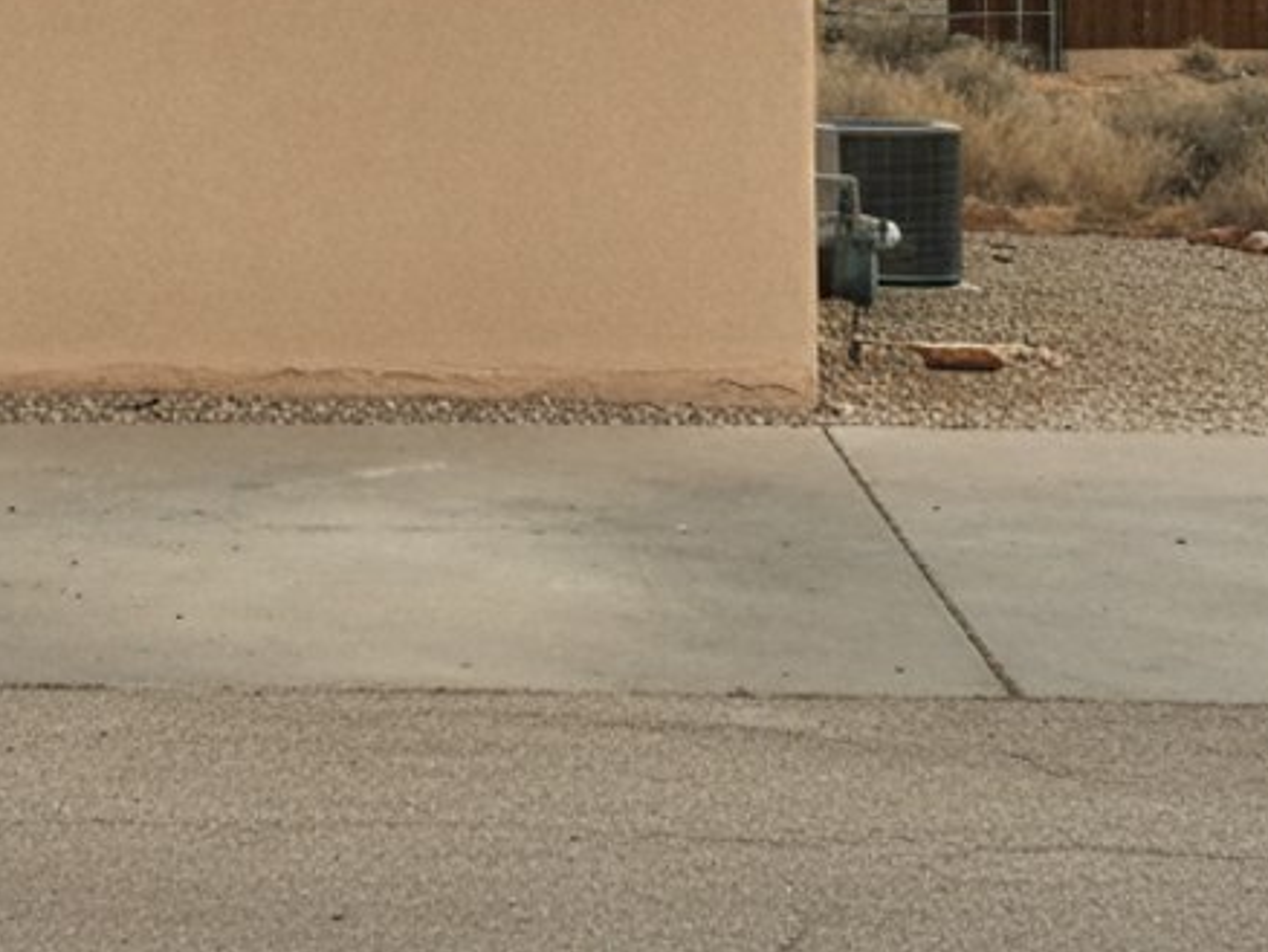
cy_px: -217
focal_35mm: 63
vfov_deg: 21.5
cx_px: 501
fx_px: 2309
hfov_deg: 30.6
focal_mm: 6.4
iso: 326
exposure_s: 1/357
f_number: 1.8
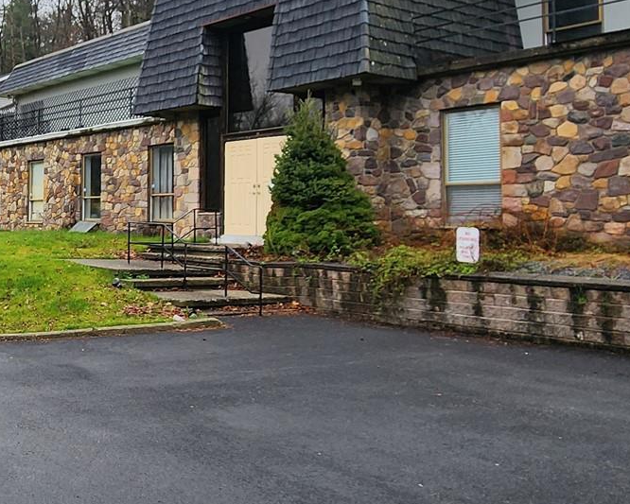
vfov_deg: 38.0
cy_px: 185
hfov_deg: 41.1
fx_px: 727
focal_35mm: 39
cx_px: 7
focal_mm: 2.2
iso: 50
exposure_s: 1/738
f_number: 2.2
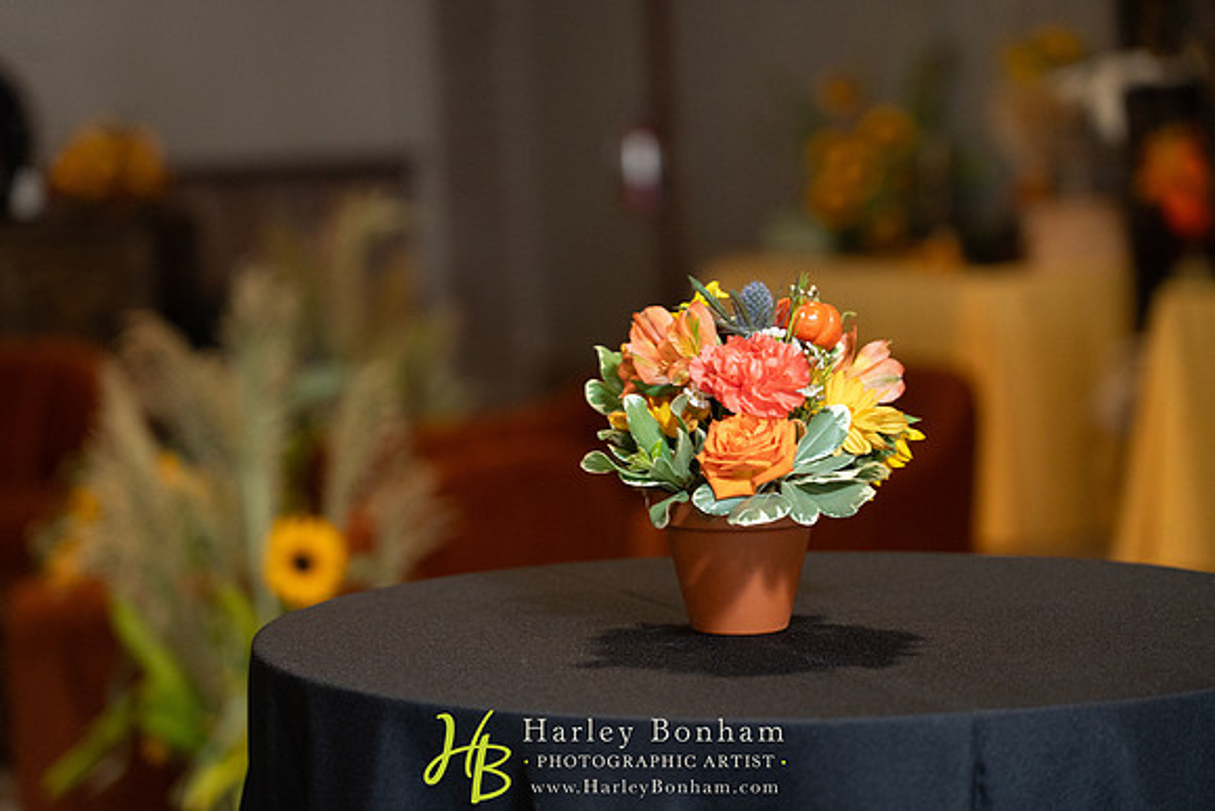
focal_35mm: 105
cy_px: 406
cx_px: 608
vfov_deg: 13.0
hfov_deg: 19.5
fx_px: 3544
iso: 3200
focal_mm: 105
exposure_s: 1/160
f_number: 4
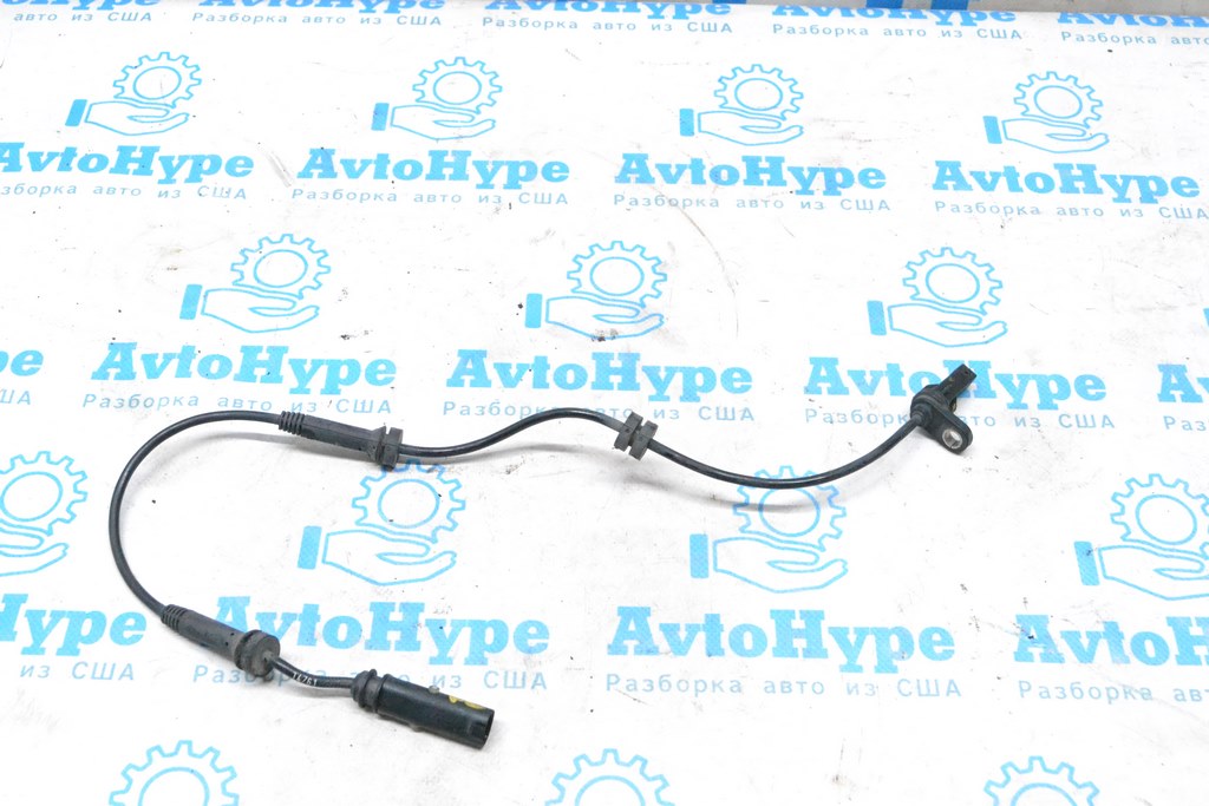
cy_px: 403
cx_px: 604
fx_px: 1461
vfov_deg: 30.9
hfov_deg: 45.0
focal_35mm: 44
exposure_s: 1/160
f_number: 9
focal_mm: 29
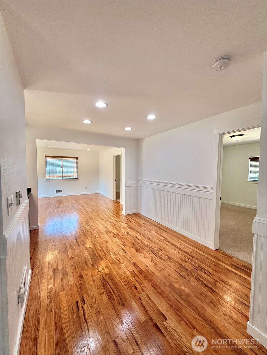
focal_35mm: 14
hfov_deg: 85.7
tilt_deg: -2.2
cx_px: 134
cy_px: 178
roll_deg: -0.8
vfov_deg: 102.1
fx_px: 144
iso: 160
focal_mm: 2.22
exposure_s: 1/120
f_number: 2.2
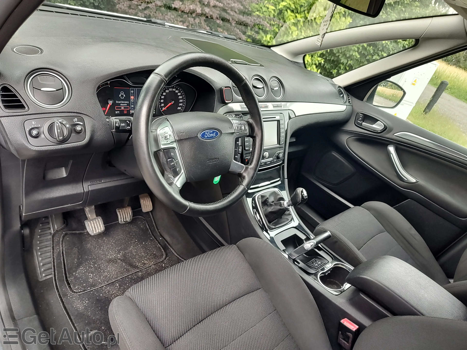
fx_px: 310
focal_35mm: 23
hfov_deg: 73.9
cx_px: 234
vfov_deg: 58.9
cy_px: 175
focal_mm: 5.56
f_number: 1.8
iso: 115
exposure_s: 1/100
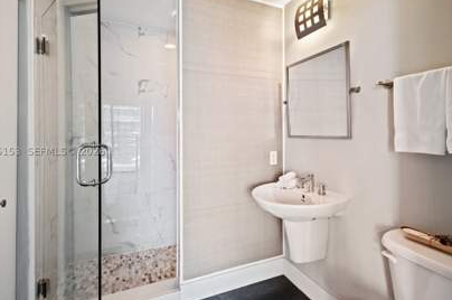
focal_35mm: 19
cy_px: 150
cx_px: 229
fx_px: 238
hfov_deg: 87.0
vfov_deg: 64.4
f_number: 8
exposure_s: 1/2
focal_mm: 16
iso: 200
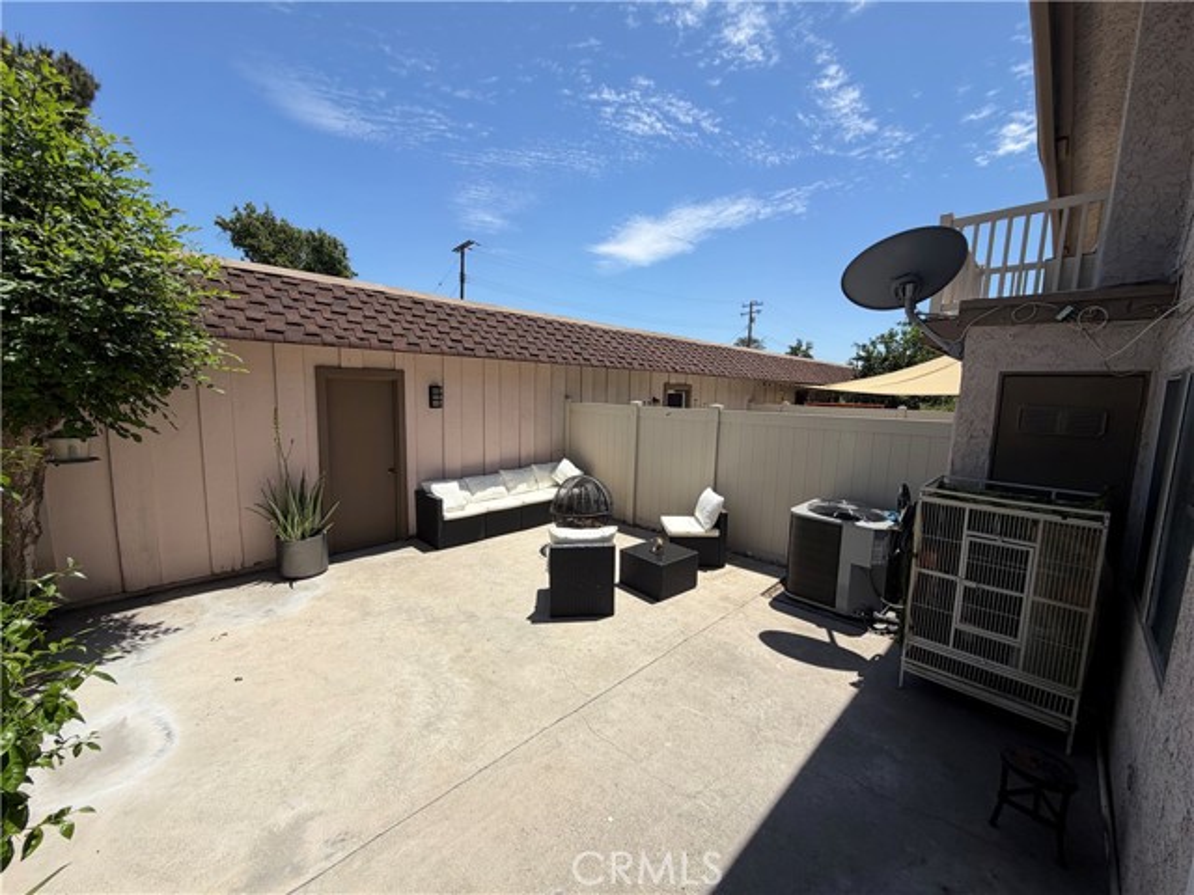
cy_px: 448
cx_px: 597
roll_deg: -1.0
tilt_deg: -6.5
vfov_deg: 85.7
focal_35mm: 14
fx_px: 483
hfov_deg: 102.1
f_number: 2.2
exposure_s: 1/985
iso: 20
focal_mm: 2.22
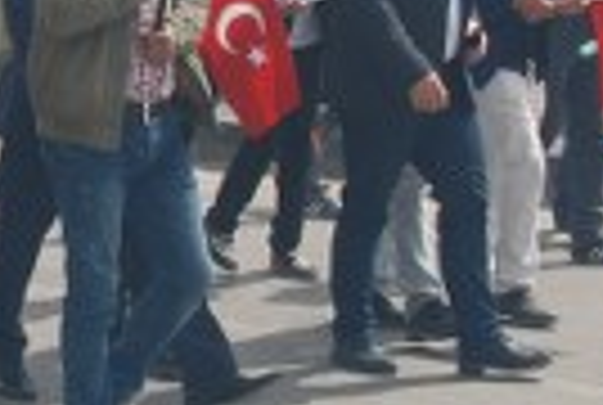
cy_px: 36
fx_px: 2703
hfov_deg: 12.5
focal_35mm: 161
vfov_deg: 8.5
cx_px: -50
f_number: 8
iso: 100
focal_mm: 18
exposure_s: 1/250
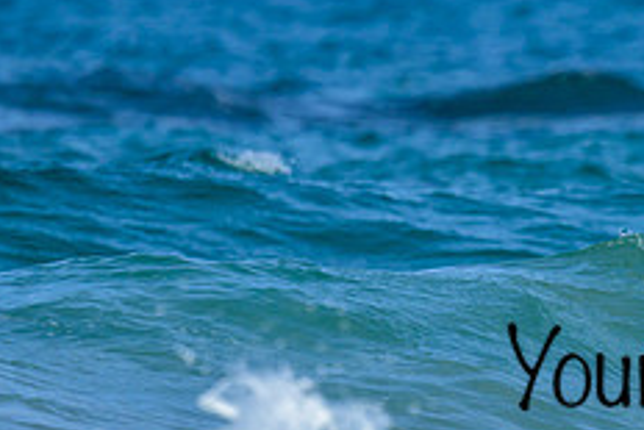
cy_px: 262
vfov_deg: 0.5
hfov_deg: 0.7
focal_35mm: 2749
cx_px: 743
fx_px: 49205
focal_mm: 800
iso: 220
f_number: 6.3
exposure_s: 1/2000
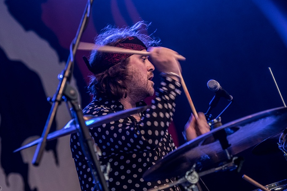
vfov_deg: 6.4
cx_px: 141
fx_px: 1702
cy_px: 97
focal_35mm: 214
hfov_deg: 9.6
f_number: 2.8
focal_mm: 135
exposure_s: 1/160
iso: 1600
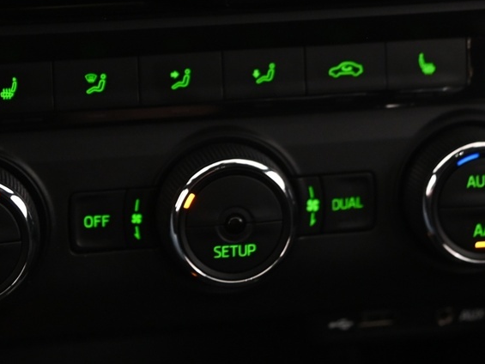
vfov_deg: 11.4
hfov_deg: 15.5
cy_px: -99
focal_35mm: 127
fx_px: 1780
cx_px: 173
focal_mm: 46
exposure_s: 1/15
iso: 2000
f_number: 4
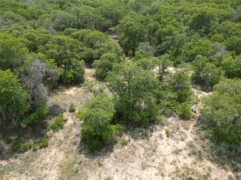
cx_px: 120
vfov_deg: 56.8
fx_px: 167
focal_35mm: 24
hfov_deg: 71.6
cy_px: 90
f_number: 1.7
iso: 120
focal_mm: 6.72
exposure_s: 1/1600
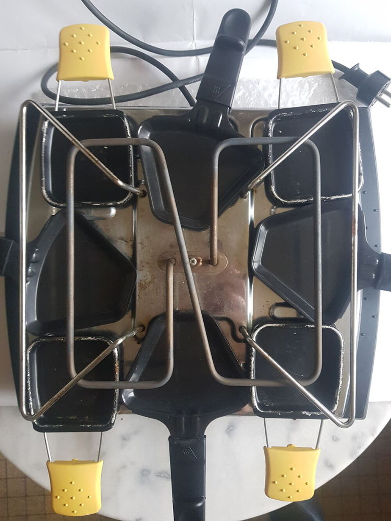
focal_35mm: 26
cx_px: 196
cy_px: 260
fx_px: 392
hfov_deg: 53.1
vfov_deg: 67.3
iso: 200
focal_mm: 4.2
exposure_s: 1/33
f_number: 1.7
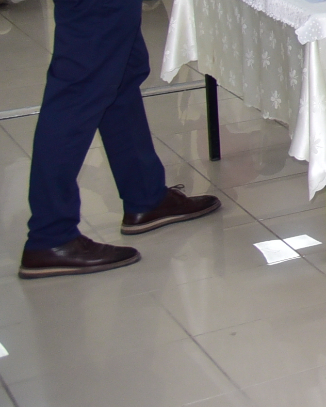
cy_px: -252
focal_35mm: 121
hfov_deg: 9.2
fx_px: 1459
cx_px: 1072
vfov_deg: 14.5
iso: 900
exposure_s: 1/200
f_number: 4.5
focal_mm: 24
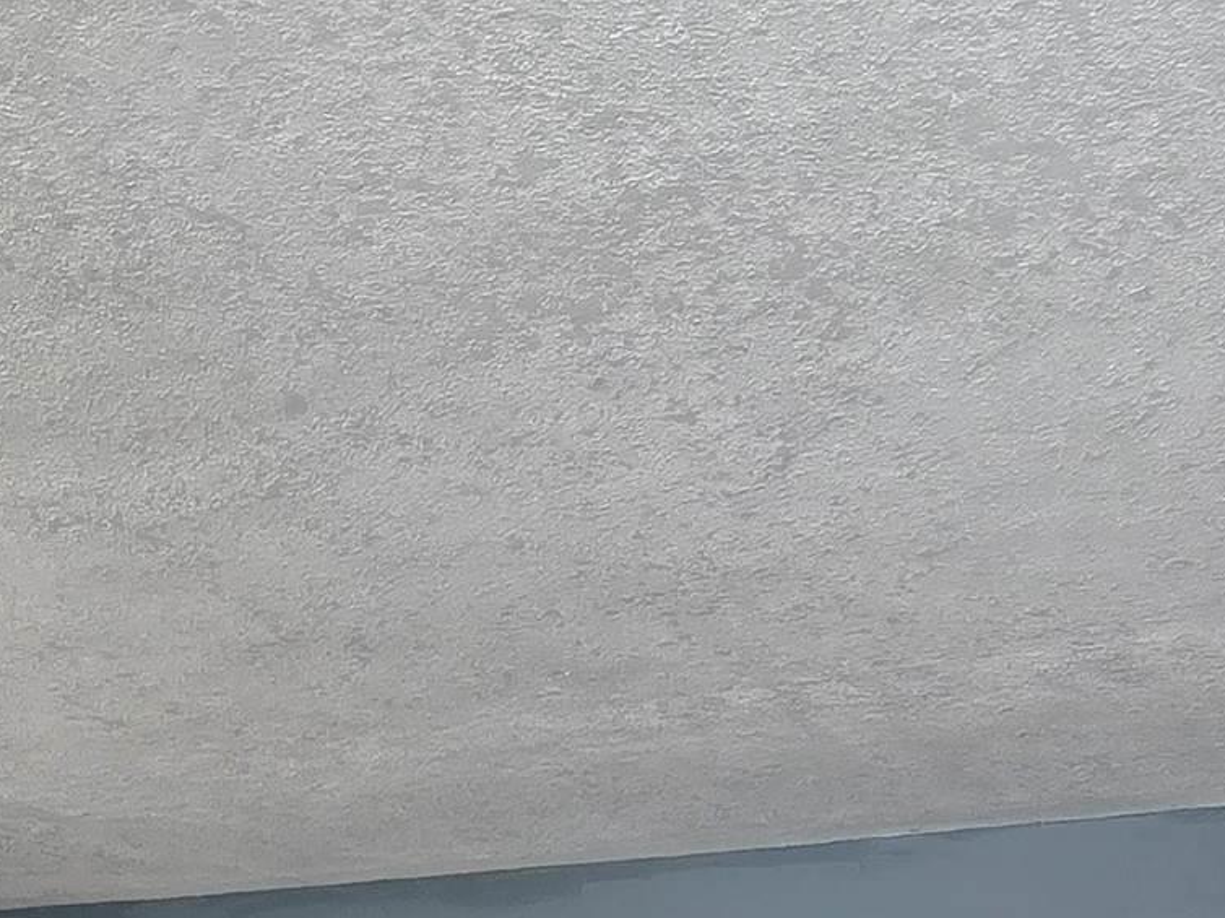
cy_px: 1505
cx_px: 301
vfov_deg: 21.4
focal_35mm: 53
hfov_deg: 35.4
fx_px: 1875
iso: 64
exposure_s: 1/60
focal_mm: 2.2
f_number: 2.2
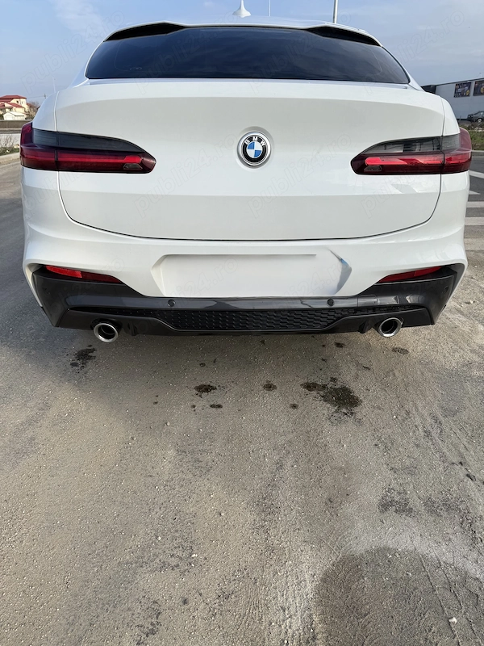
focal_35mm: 24
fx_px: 447
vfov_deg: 71.6
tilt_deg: -23.4
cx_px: 242
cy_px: 323
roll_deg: -0.4
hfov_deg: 56.8
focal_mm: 6.76
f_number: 1.78
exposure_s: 1/2801
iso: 80
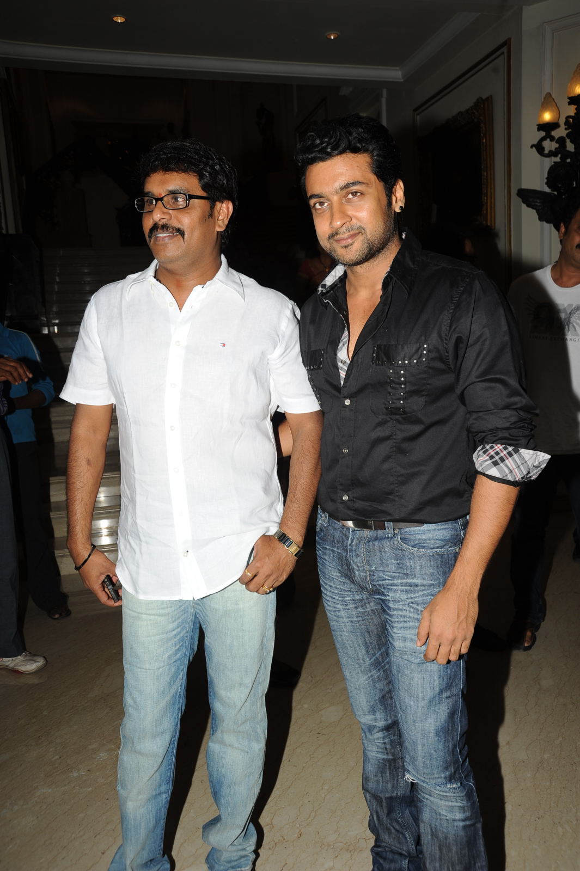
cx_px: 290
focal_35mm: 32
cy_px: 436
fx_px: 774
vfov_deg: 58.7
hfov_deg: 41.1
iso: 200
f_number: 9
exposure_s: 1/125
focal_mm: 32
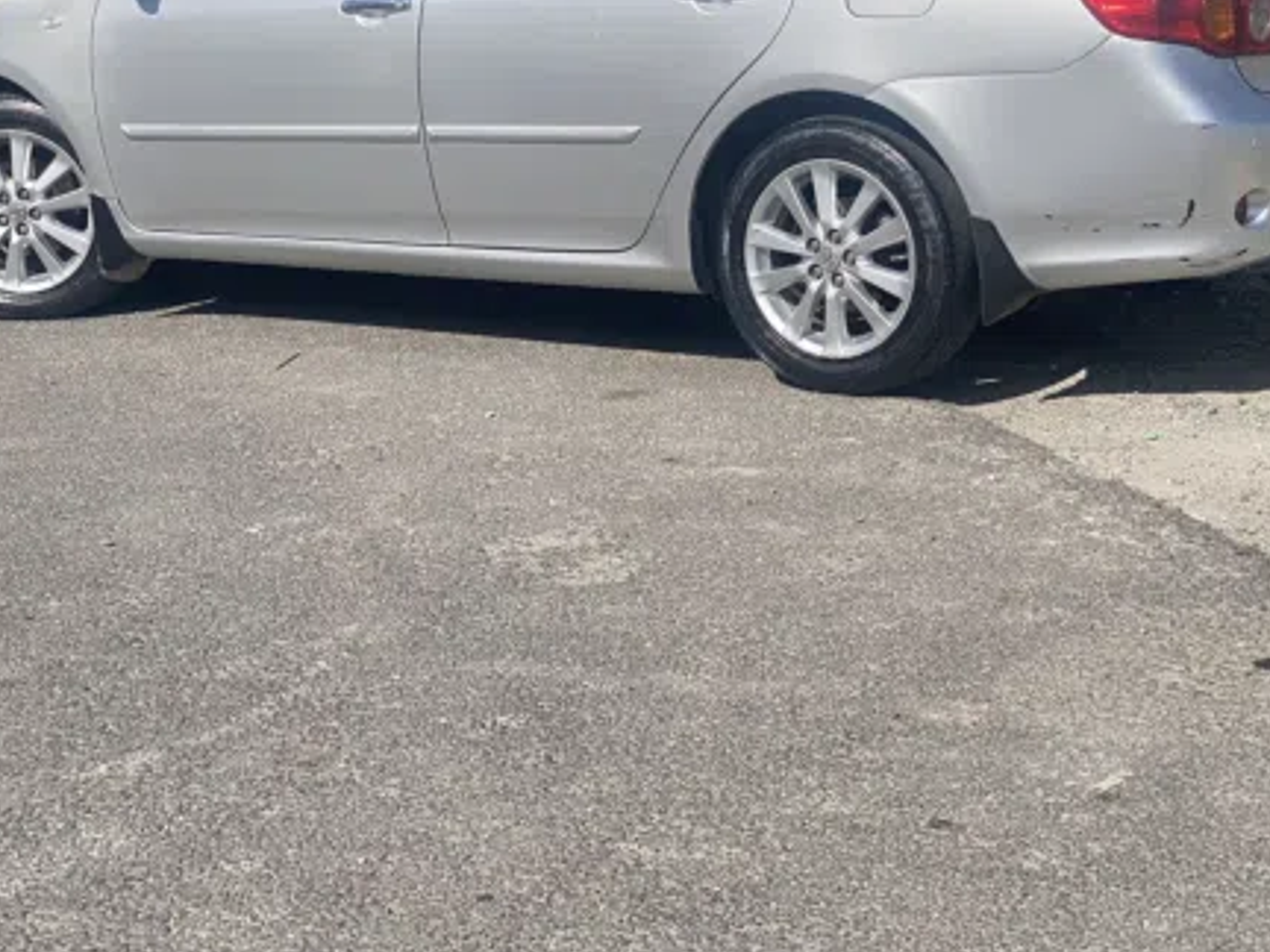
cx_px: 791
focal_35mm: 77
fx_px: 2825
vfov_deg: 19.0
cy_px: 279
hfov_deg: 25.3
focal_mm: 6
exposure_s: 1/2398
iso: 20
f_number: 2
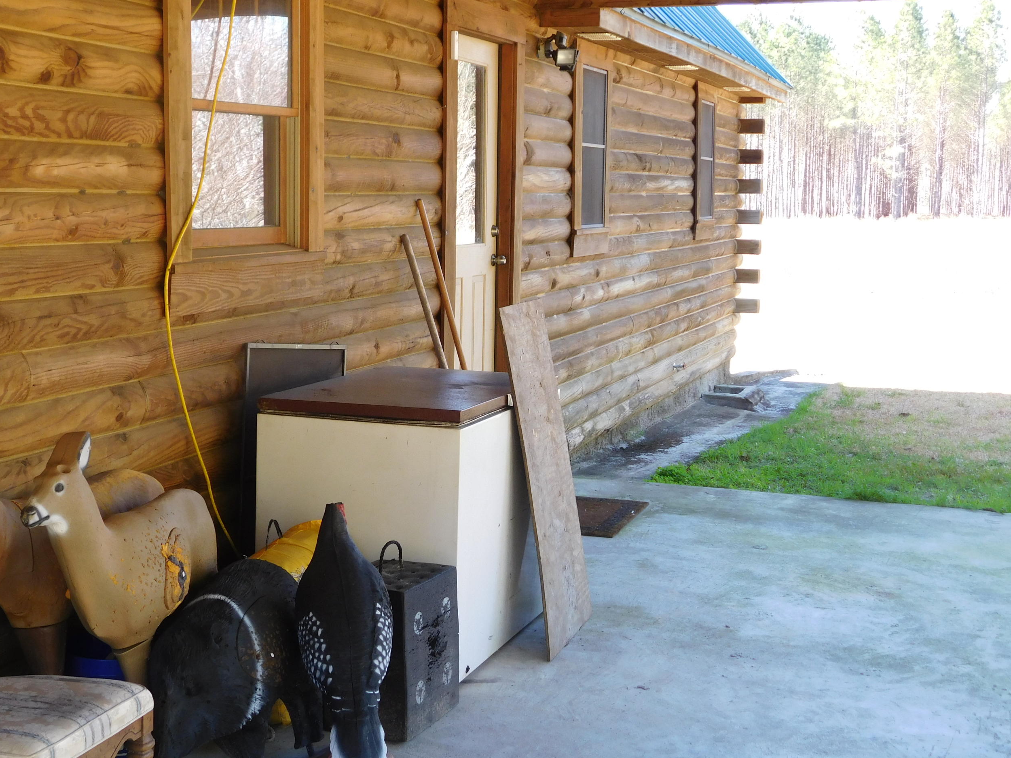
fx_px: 1577
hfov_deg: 35.5
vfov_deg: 27.0
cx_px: 447
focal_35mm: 54
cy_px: 360
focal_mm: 8
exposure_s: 1/50
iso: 125
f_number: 3.7
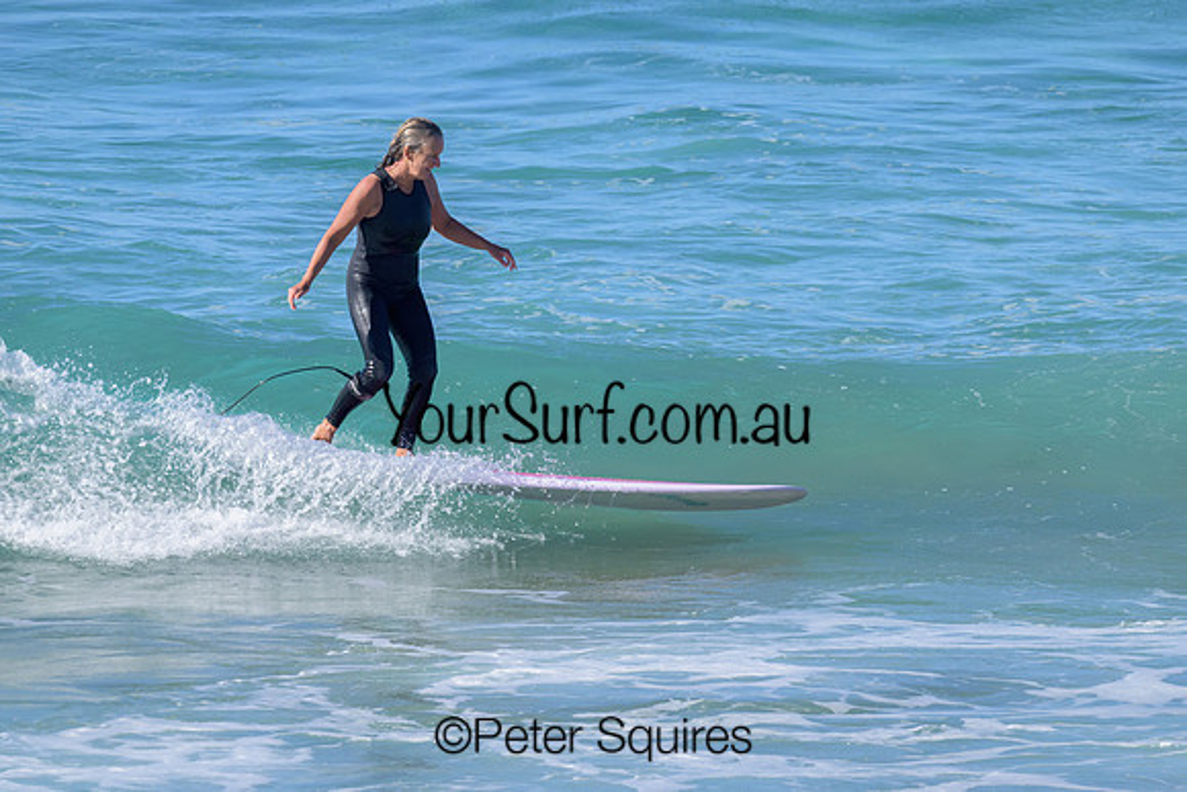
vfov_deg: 1.9
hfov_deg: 2.9
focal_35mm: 720
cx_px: 577
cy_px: 326
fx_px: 23733
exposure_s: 1/1250
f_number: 10
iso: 640
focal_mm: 530
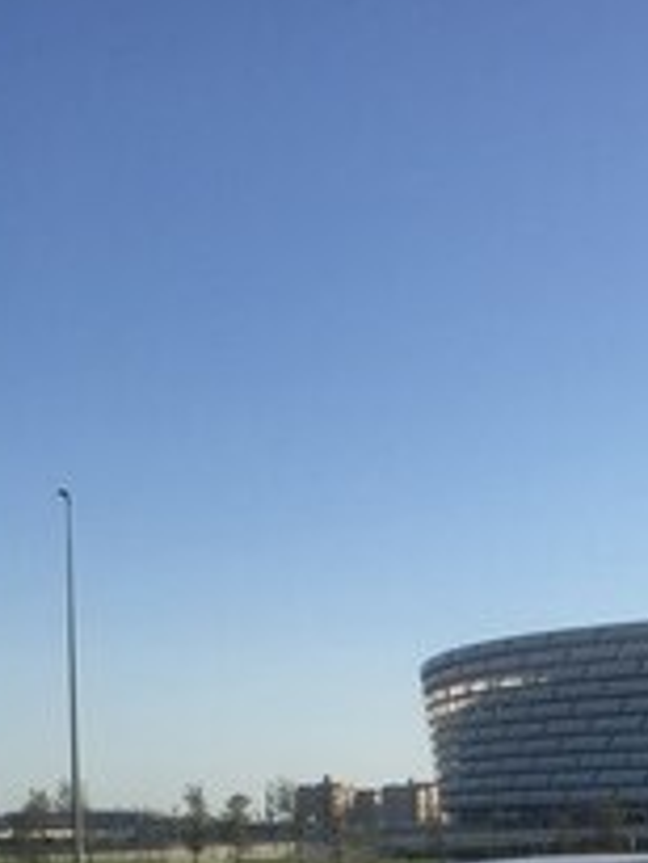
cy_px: 1010
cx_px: 724
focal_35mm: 70
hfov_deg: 20.0
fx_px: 1745
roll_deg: -0.1
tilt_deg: -4.3
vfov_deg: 25.2
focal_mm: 4.15
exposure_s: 1/1980
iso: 32
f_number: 2.2
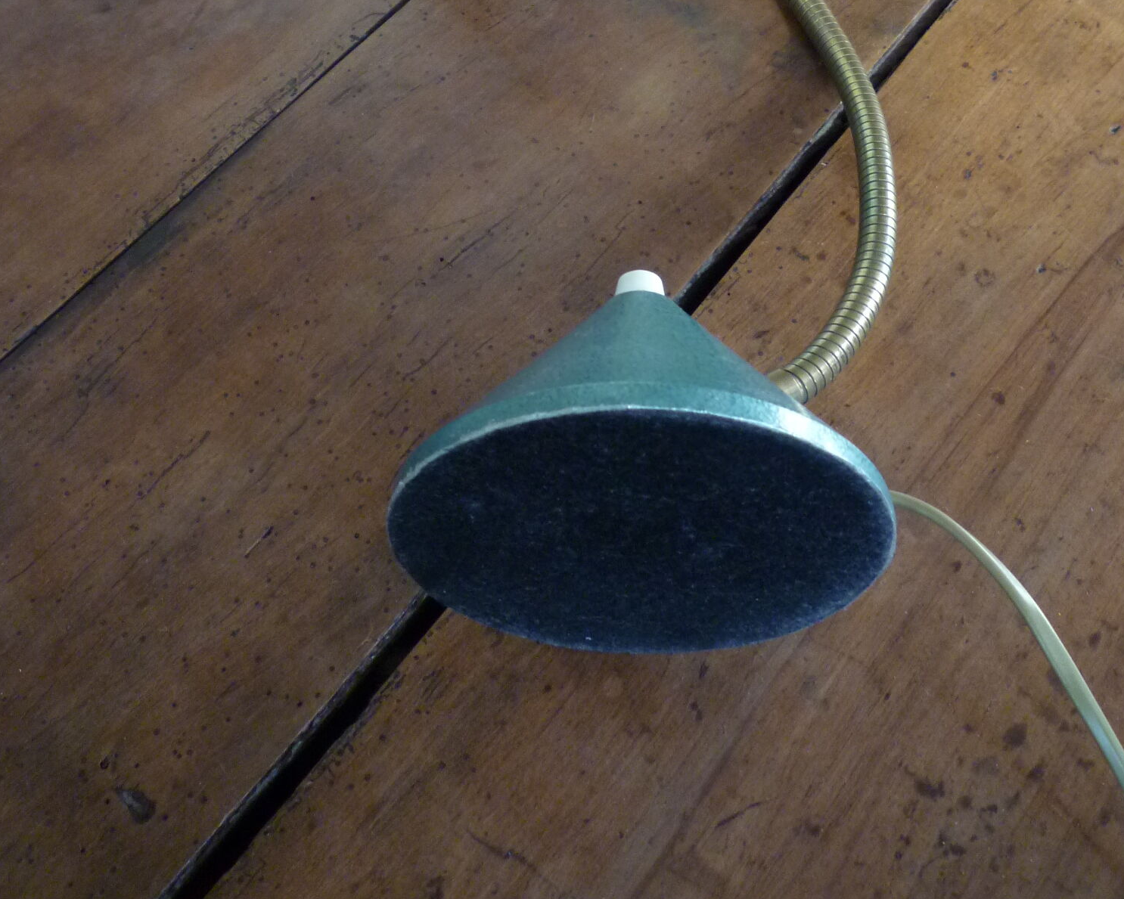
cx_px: 552
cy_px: 168
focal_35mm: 39
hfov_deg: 46.8
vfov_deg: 36.8
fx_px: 1297
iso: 320
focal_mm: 5.2
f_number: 3.3
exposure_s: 1/30
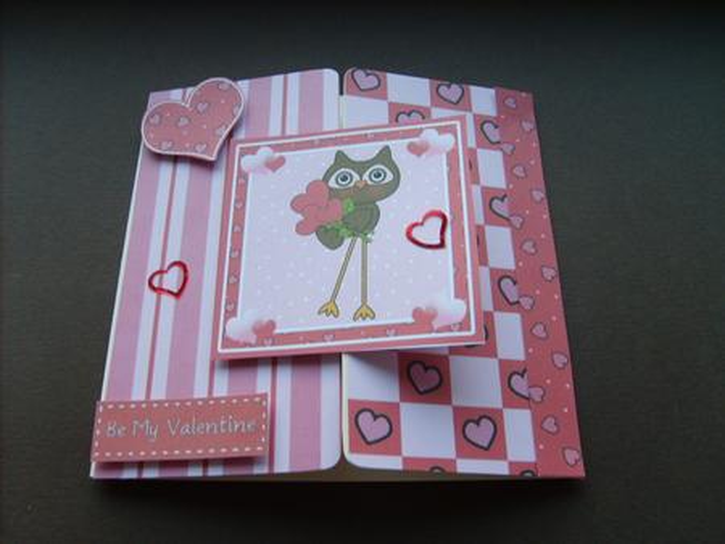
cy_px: 272
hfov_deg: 52.6
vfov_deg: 40.7
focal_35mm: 35
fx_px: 733
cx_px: 362
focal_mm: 5.8
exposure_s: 1/30
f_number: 2.8
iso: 50
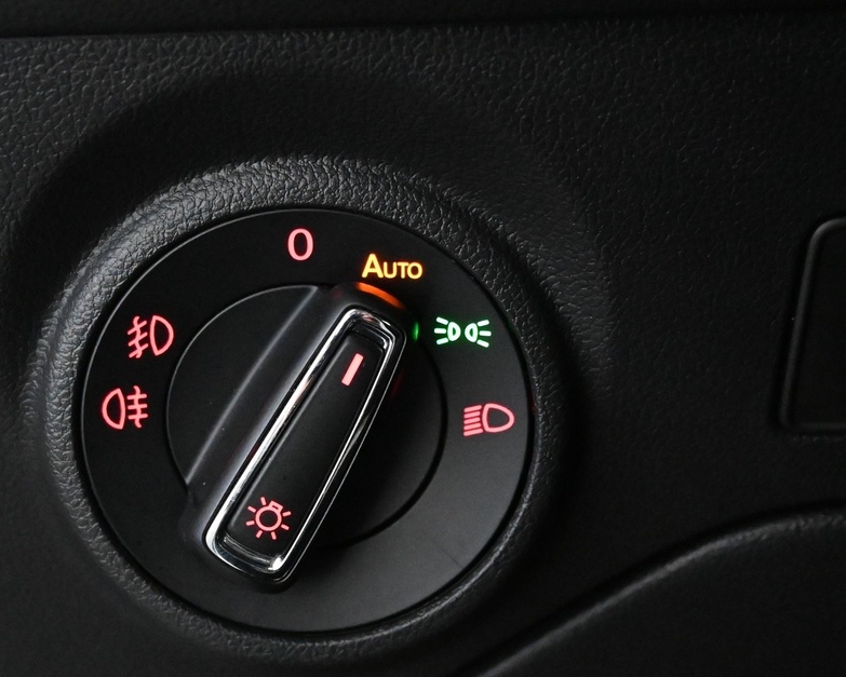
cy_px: 401
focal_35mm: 67
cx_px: 233
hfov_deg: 28.0
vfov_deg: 22.8
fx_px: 1677
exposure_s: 1/40
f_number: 4.2
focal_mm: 23
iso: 8000
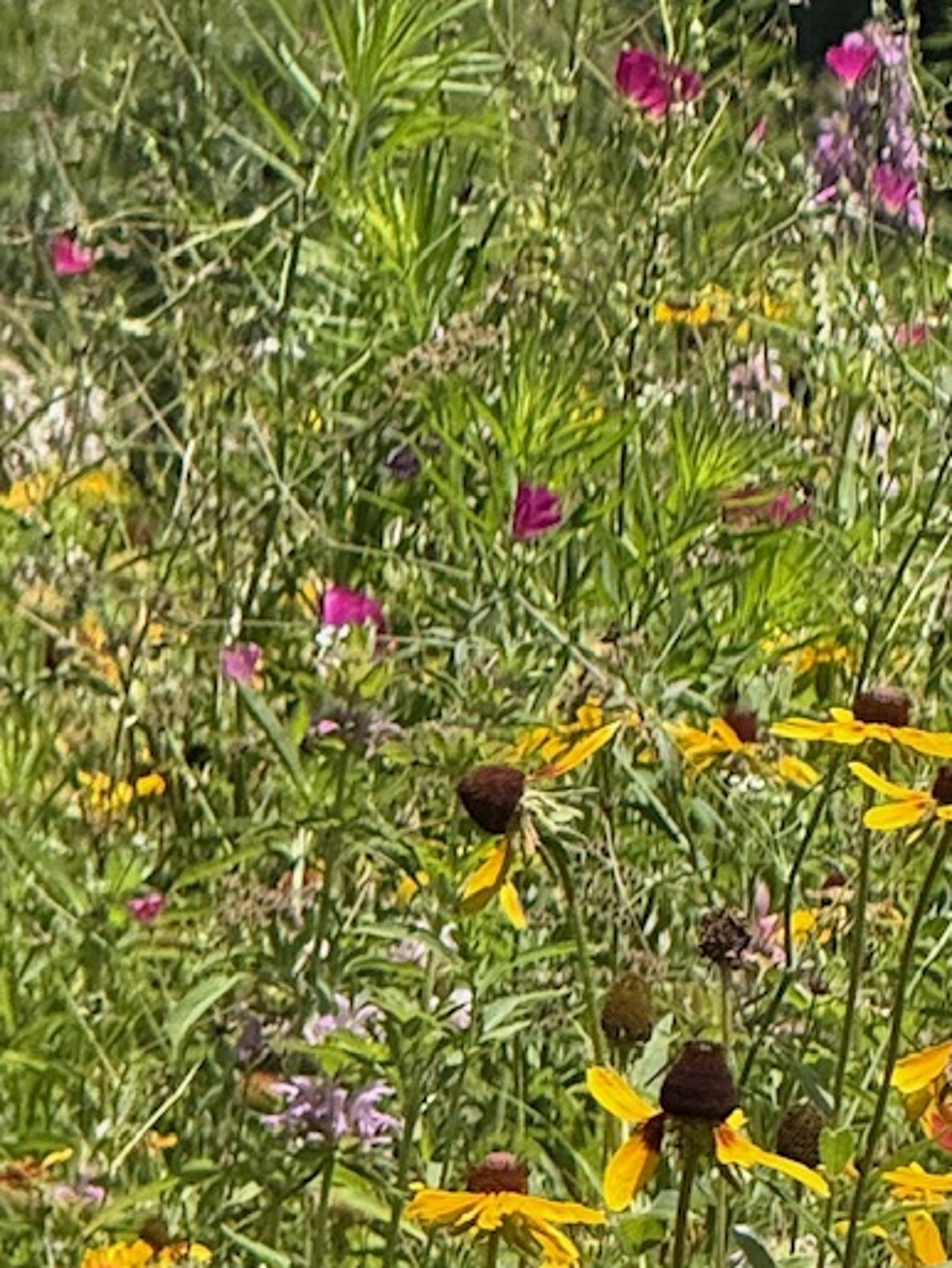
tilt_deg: -1.5
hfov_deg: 3.1
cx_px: 1862
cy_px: 303
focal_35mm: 478
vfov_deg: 4.1
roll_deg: -0.4
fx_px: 17513
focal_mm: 15.66
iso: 64
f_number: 2.8
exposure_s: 1/1271
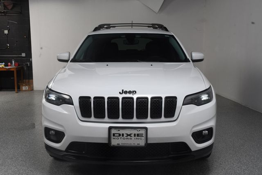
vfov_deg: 33.4
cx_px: 131
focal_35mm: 40
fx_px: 291
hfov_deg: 48.5
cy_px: 88
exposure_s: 1/160
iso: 100
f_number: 14
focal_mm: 27
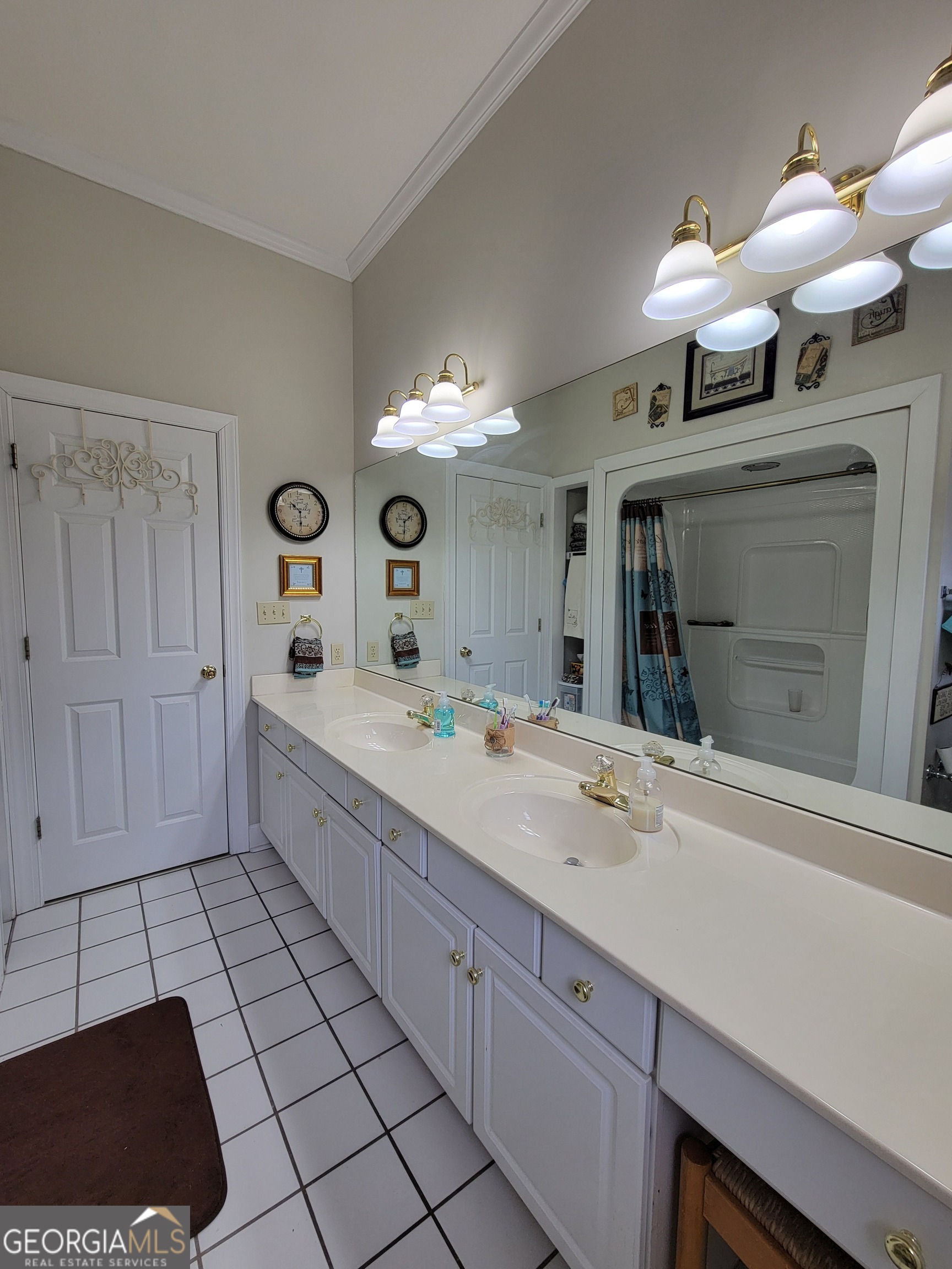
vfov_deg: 106.2
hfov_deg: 89.9
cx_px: 476
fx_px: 477
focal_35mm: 13
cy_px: 634
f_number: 2.2
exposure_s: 1/120
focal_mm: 2.2
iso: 100
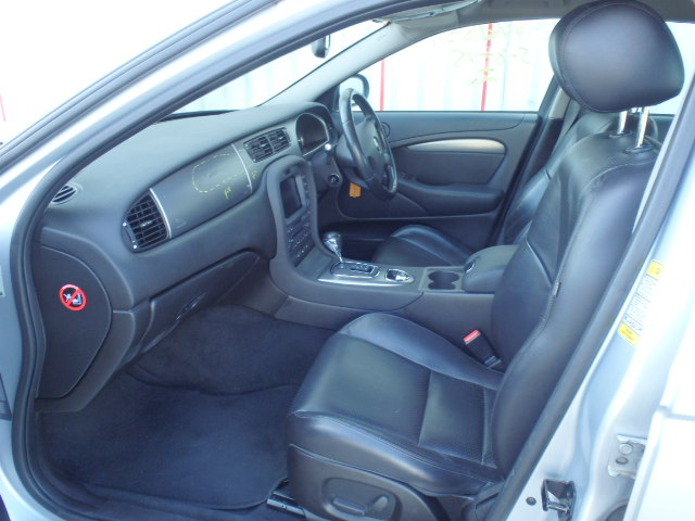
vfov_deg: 49.7
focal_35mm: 28
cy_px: 260
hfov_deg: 63.4
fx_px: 562
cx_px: 348
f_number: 3.9
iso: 200
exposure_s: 1/40
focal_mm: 5
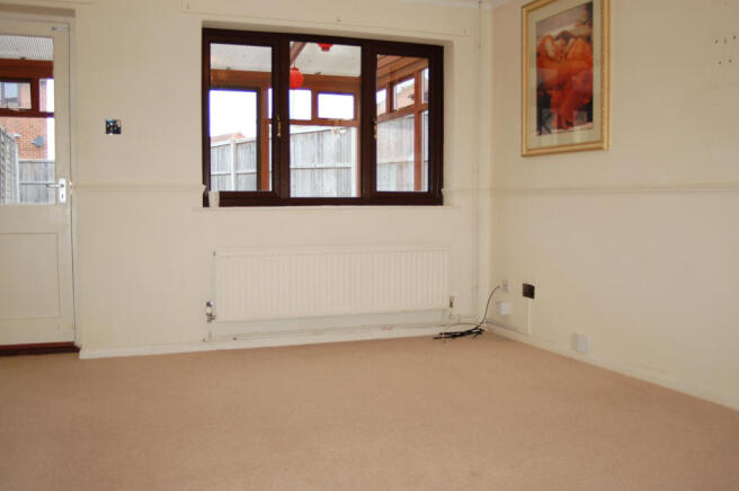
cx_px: 370
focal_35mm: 36
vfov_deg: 36.8
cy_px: 246
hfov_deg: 53.2
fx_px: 738
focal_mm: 24
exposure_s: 1/60
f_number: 4
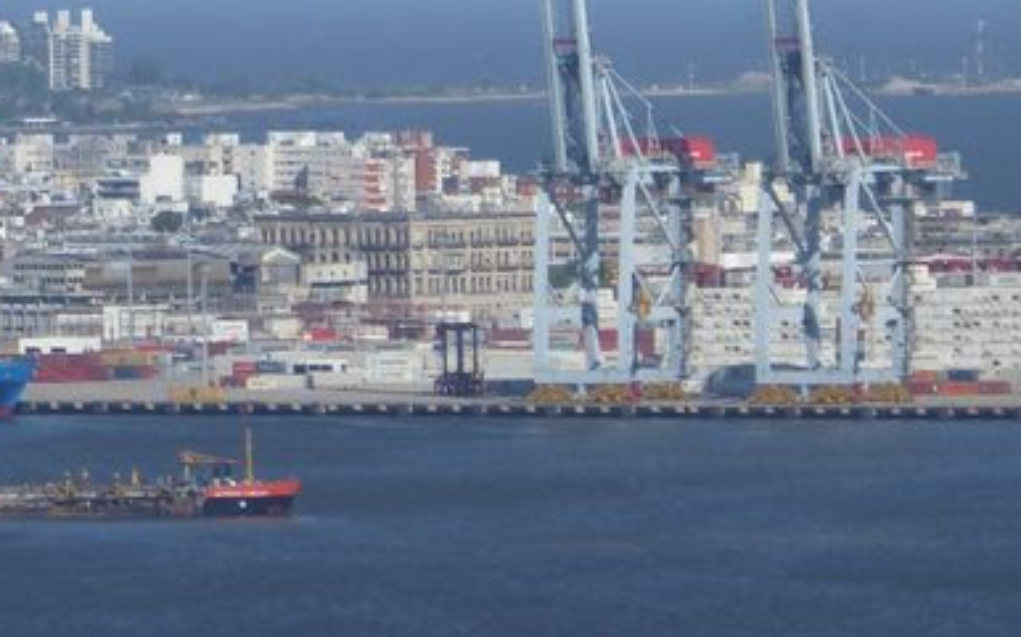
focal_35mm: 787
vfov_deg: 1.7
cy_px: 275
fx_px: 21892
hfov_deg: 2.7
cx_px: 132
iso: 80
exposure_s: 1/500
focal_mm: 57.7
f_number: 5.9
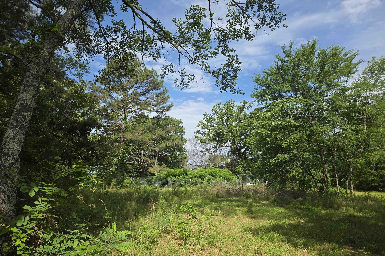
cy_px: 143
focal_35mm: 24
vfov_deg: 53.0
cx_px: 192
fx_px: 257
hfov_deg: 73.7
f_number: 1.7
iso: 80
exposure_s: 1/3972
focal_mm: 6.3
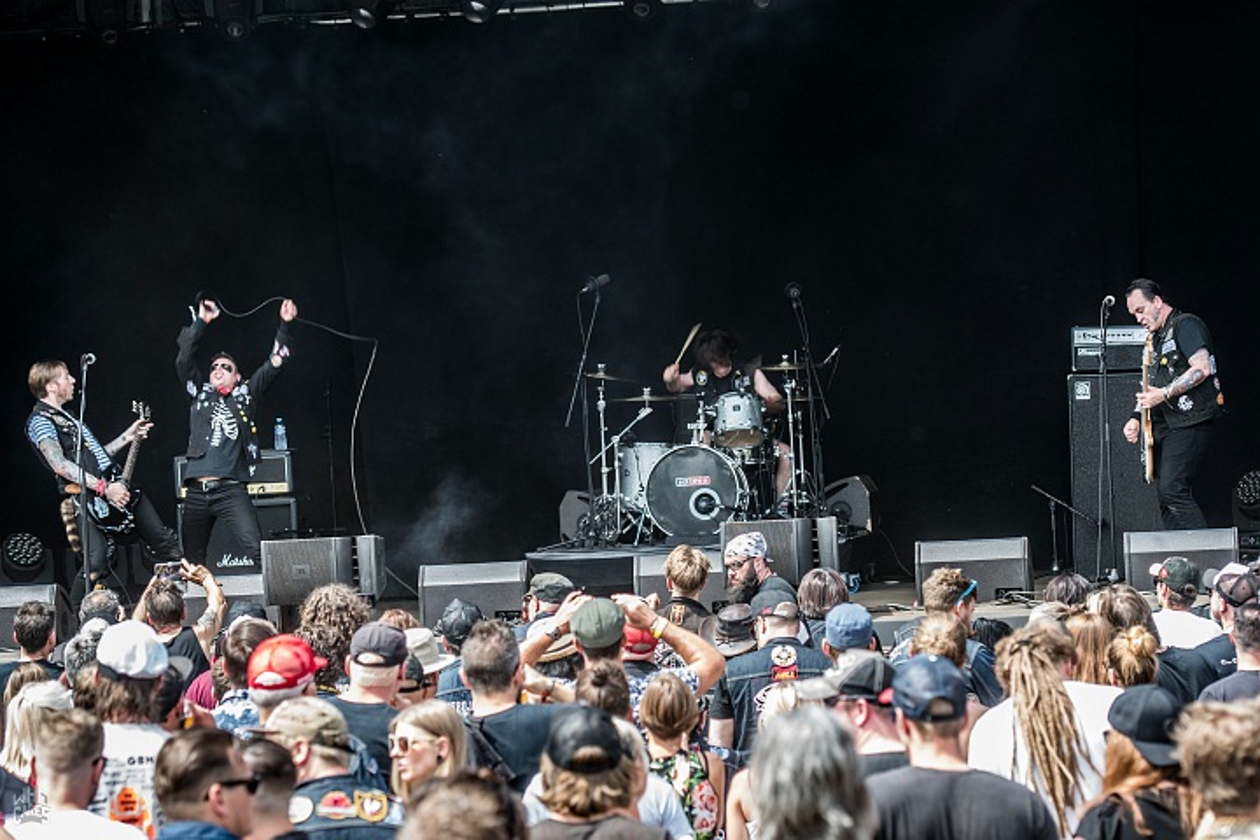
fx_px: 4987
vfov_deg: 9.6
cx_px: 630
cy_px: 420
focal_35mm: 142
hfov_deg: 14.4
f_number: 4
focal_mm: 95
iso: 64
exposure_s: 1/100
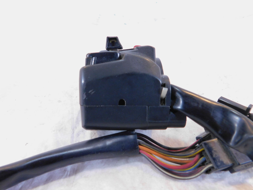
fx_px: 168
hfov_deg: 73.9
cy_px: 95
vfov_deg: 58.9
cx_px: 126
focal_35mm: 23
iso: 280
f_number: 3
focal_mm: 4
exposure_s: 1/30
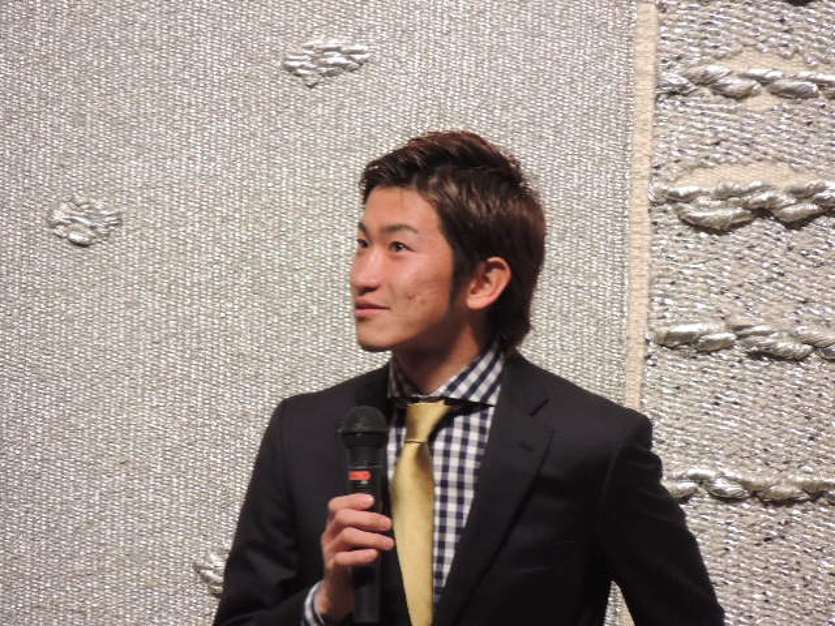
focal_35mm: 800
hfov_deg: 2.5
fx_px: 19297
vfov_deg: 1.9
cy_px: 313
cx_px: 418
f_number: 5.2
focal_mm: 142.6
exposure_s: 1/60
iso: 800
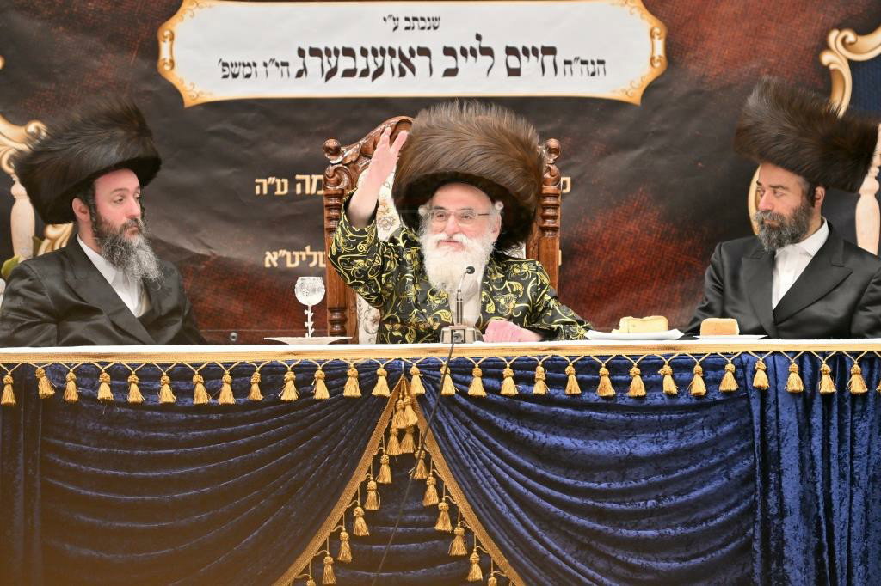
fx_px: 7339
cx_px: 440
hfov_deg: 6.9
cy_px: 293
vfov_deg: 4.6
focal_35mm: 300
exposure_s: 1/320
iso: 320
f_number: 2.8
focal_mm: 200
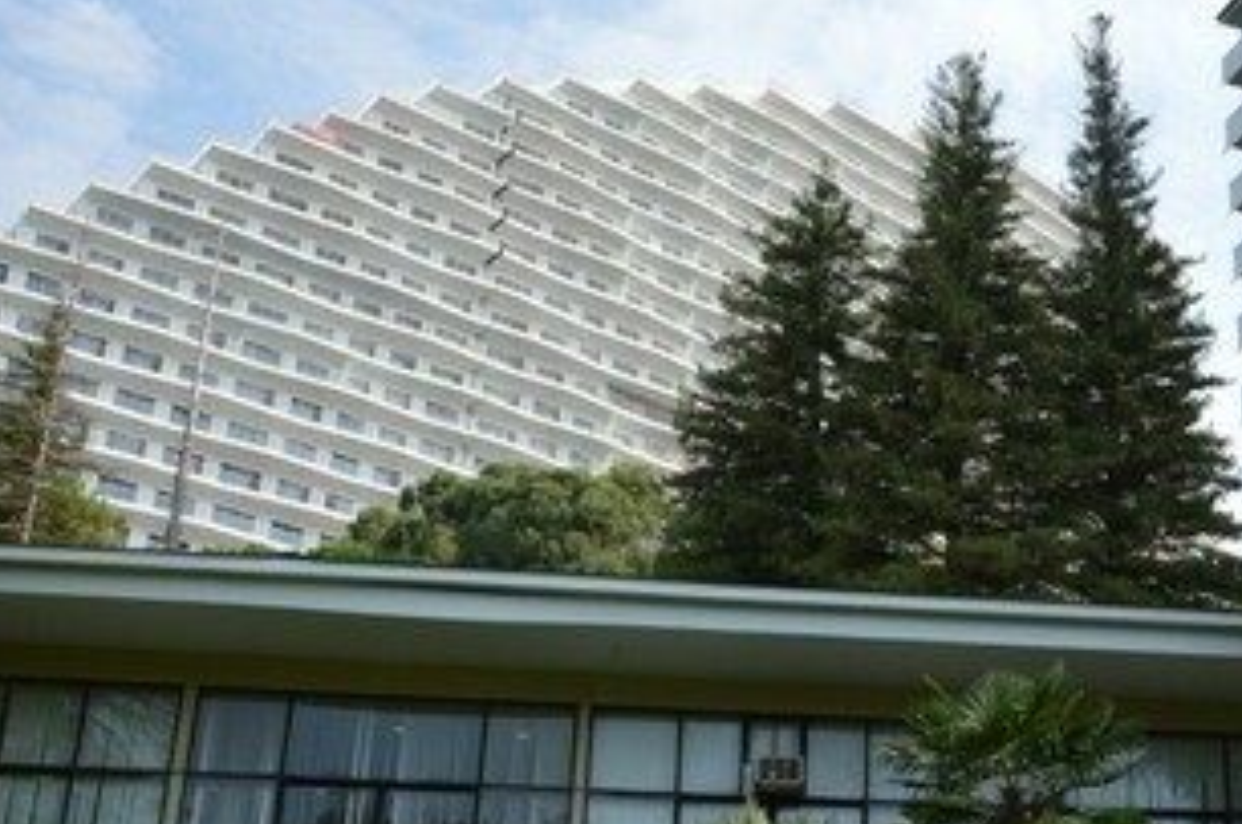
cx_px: 1112
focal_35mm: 53
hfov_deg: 35.4
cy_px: 509
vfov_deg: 25.4
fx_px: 1826
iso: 200
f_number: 4.5
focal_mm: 18
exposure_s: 1/1000
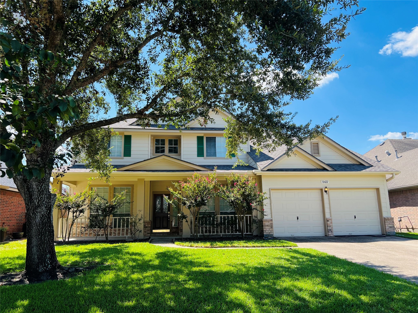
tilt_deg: +10.3
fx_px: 314
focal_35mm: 26
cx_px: 209
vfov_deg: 53.1
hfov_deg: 67.3
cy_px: 156
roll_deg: +1.2
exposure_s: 1/1597
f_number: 1.5
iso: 50
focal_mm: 5.7
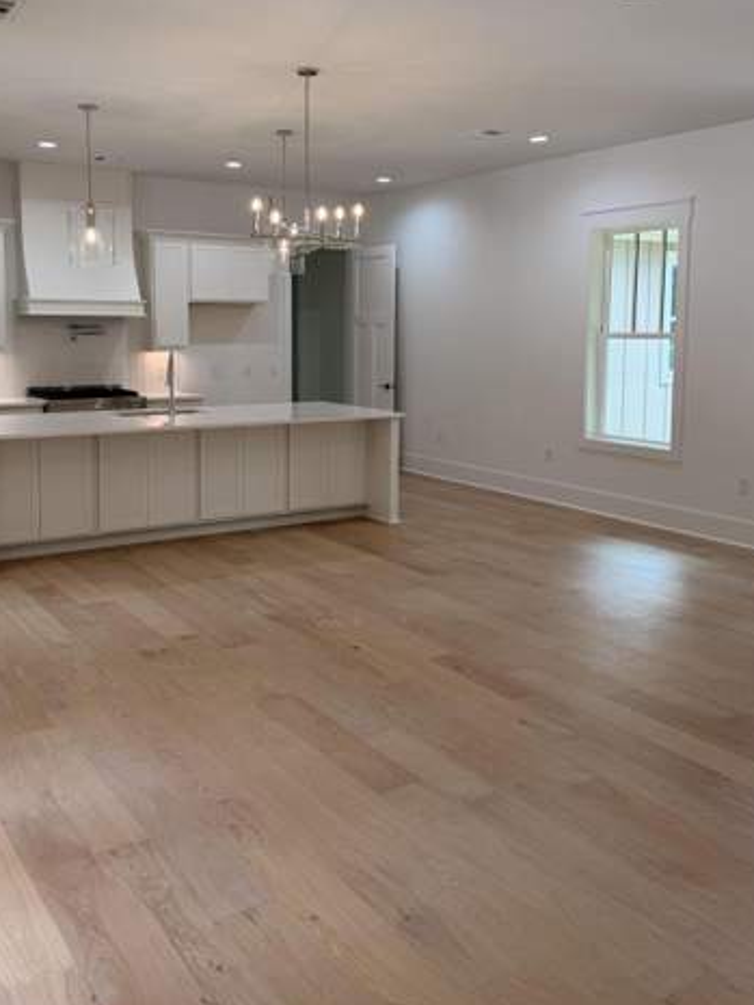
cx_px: 337
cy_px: 406
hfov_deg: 42.9
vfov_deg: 55.0
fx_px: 958
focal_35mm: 33
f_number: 1.78
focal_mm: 6.76
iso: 64
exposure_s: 1/120
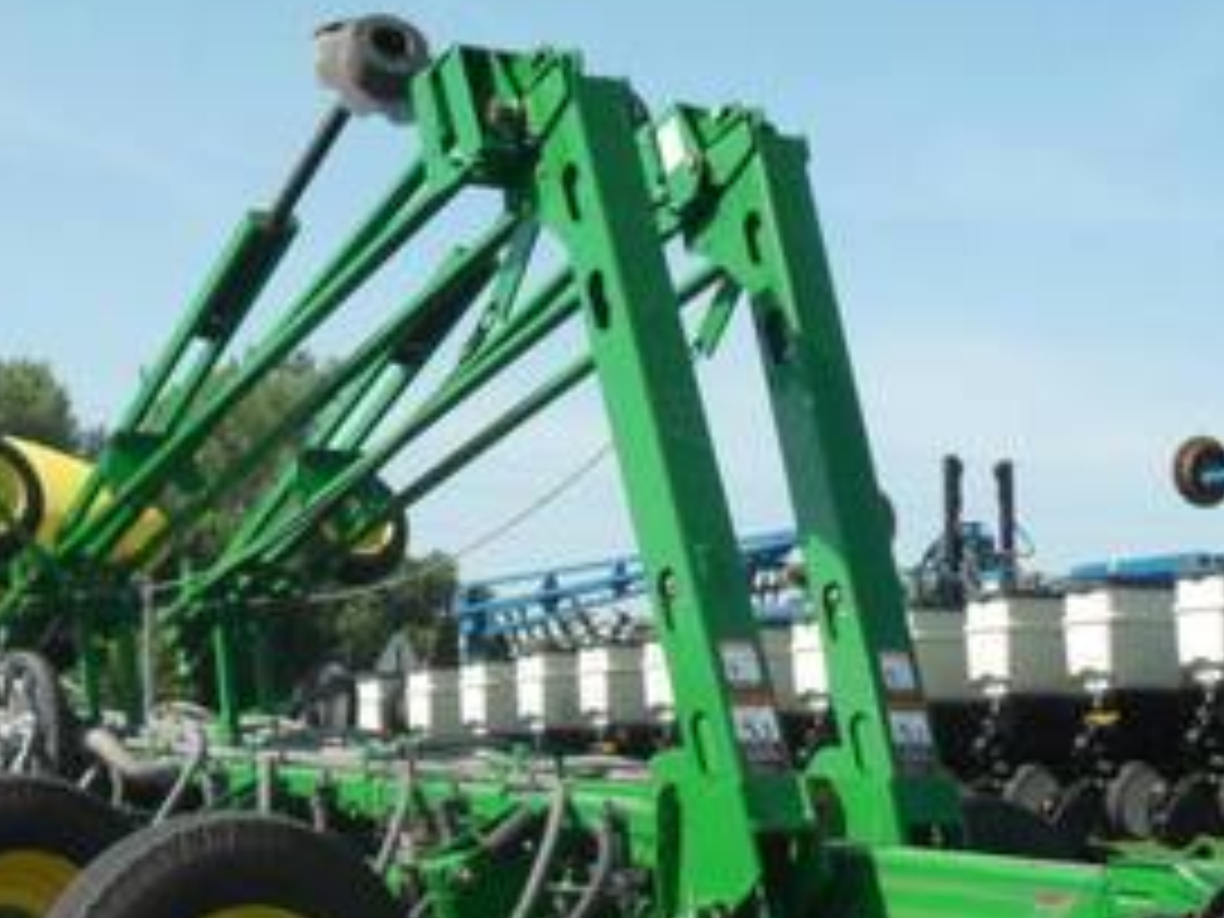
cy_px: 778
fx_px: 2475
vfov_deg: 20.7
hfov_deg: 27.8
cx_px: 603
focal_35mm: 70
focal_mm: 6.2
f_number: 8.9
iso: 100
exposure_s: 1/125
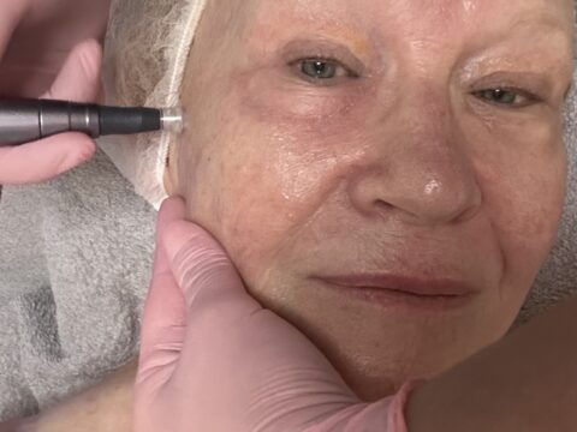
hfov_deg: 60.0
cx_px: 288
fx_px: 500
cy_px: 216
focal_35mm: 30
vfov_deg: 46.8
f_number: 1.9
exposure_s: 1/33
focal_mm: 2.69
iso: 250
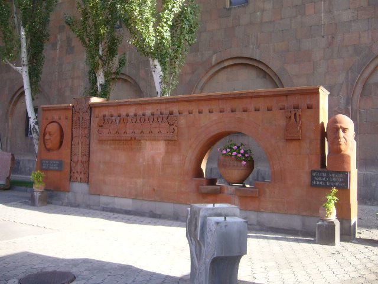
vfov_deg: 40.7
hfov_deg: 52.6
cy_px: 142
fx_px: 382
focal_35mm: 35
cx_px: 189
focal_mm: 5.8
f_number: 2.8
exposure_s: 1/160
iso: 80
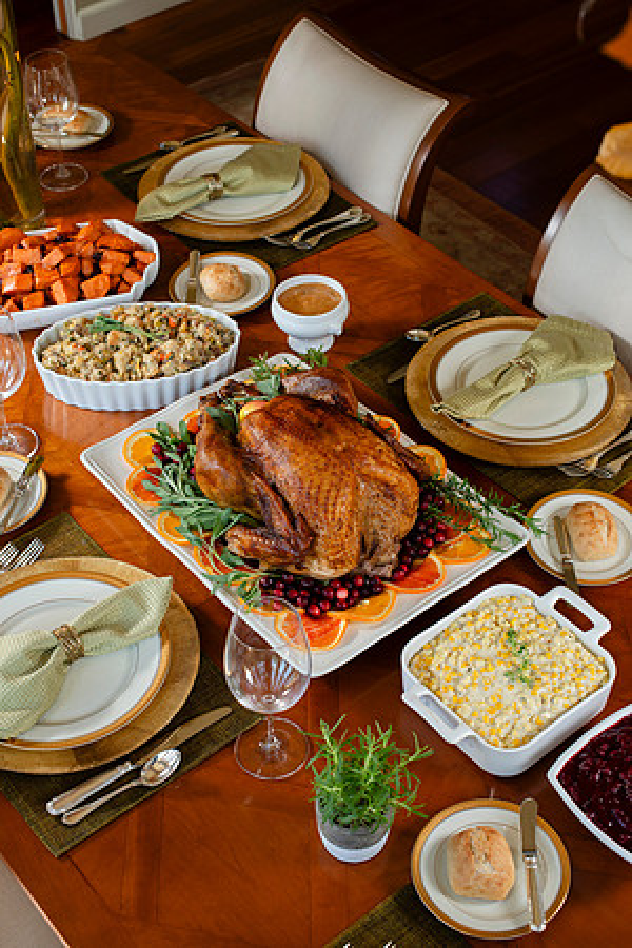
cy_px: 474
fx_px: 1317
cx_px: 316
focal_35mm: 50
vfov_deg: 39.6
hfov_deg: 27.0
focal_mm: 50
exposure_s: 1/60
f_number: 6.3
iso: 200
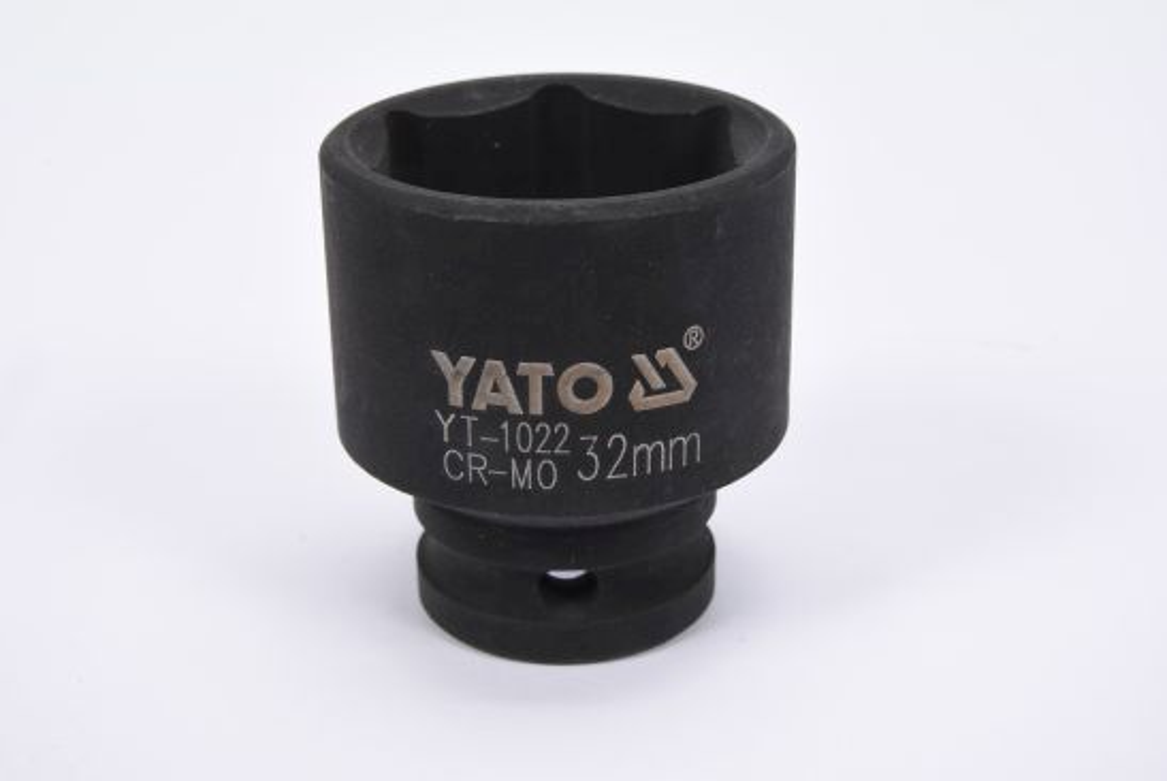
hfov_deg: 27.0
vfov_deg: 18.2
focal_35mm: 75
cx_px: 584
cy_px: 390
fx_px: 2434
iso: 250
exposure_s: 1/125
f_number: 16
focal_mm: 50
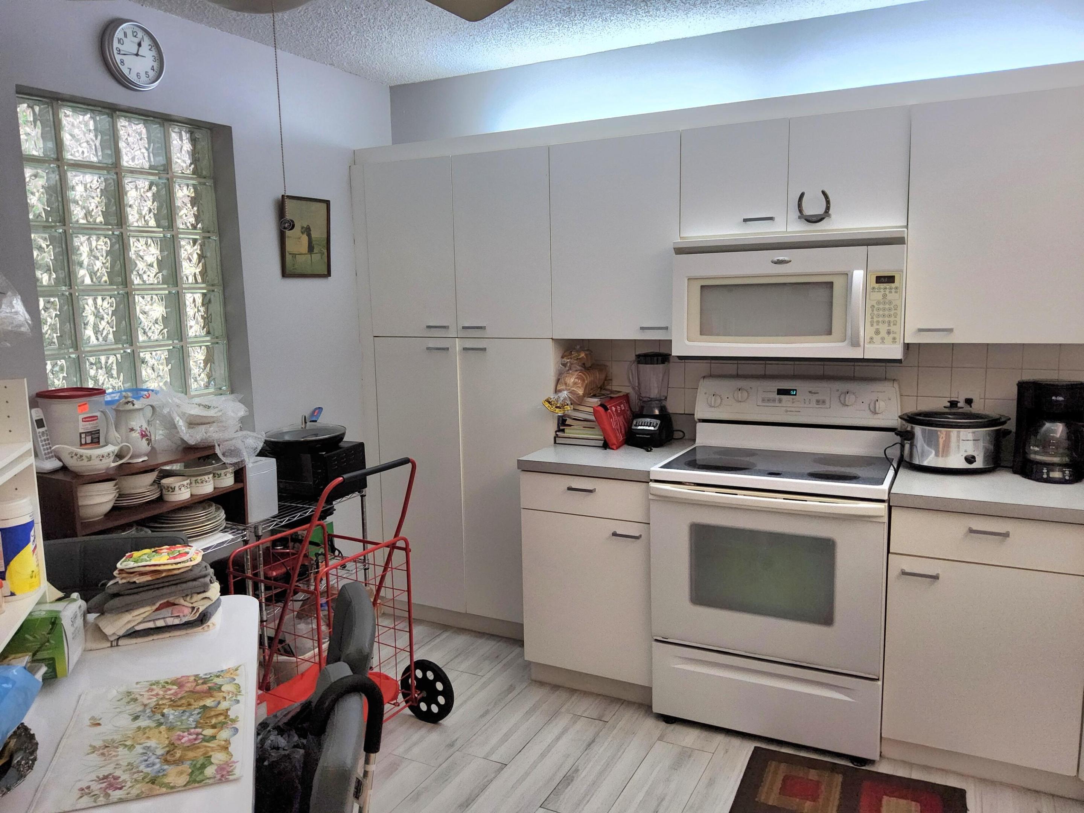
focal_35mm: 25
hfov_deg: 69.4
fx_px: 783
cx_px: 542
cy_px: 406
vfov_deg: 54.9
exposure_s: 1/120
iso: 400
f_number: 2
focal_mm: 3.08
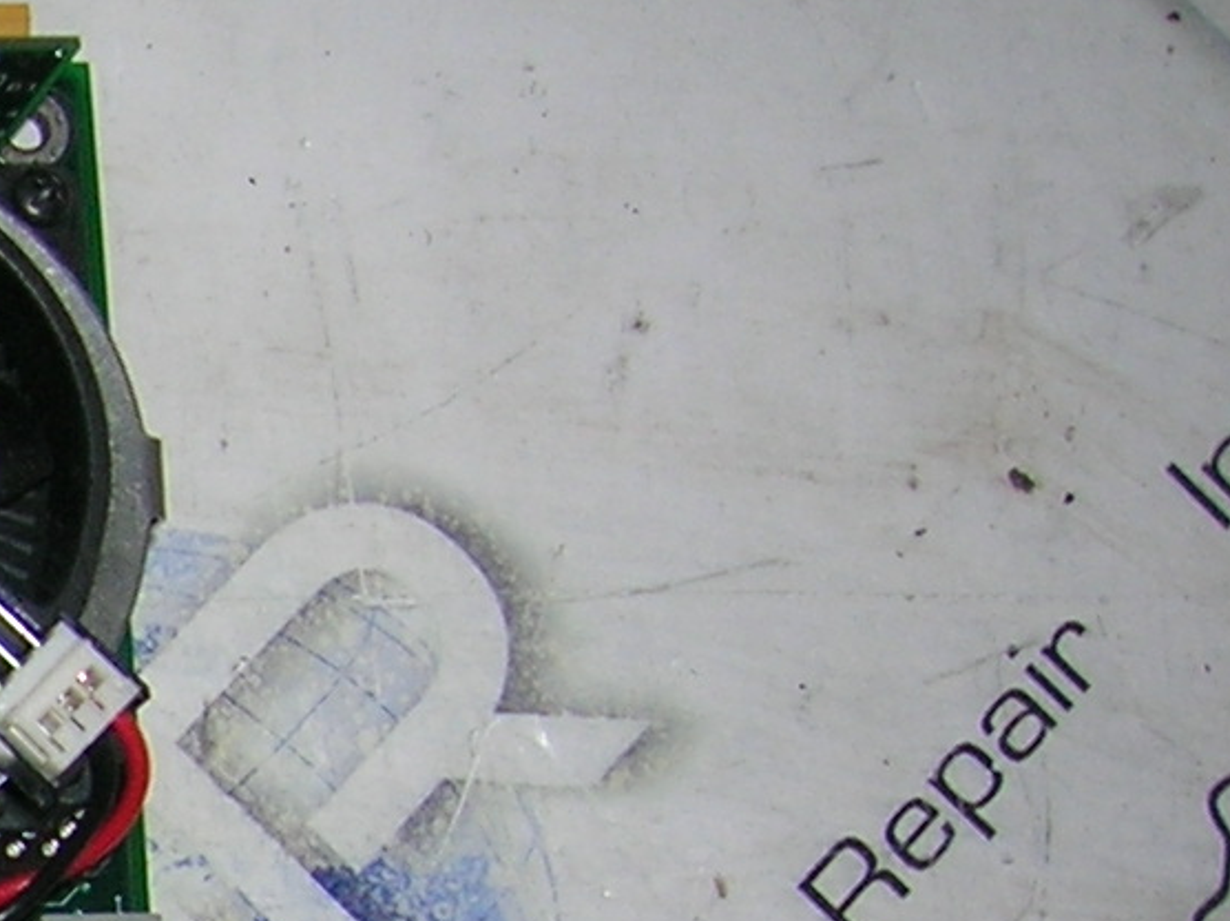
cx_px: -1219
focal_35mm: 140
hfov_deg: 12.5
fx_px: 4970
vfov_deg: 10.4
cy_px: 1147
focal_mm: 5.7
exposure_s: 1/60.1
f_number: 2.9
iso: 50
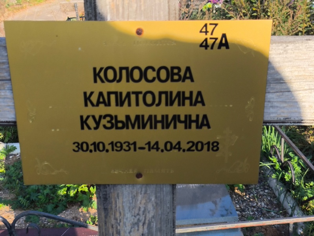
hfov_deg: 38.2
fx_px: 454
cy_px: 118
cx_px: 157
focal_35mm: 50
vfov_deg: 29.1
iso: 50
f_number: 1.7
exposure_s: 1/705
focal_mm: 4.71
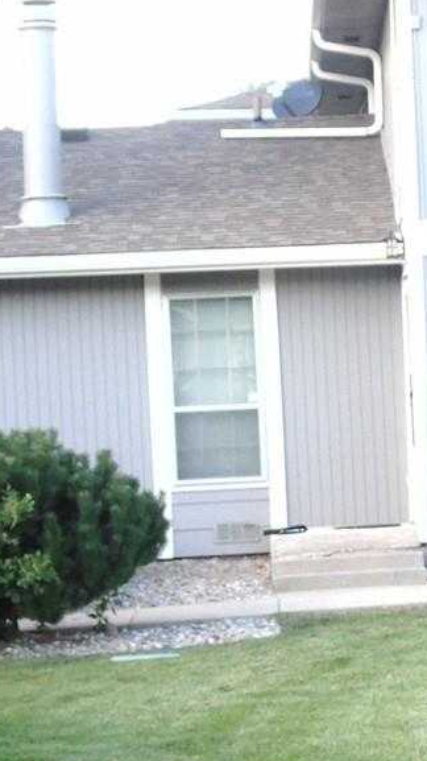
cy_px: 427
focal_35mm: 139
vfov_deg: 15.5
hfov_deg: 8.6
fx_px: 2802
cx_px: 561
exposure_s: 1/30
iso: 100
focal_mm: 8.2
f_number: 4.1
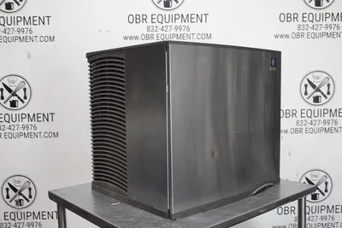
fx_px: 371
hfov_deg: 49.5
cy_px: 114
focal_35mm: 39
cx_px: 171
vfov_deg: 34.2
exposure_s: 1/40
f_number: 3.5
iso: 800
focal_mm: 14.4
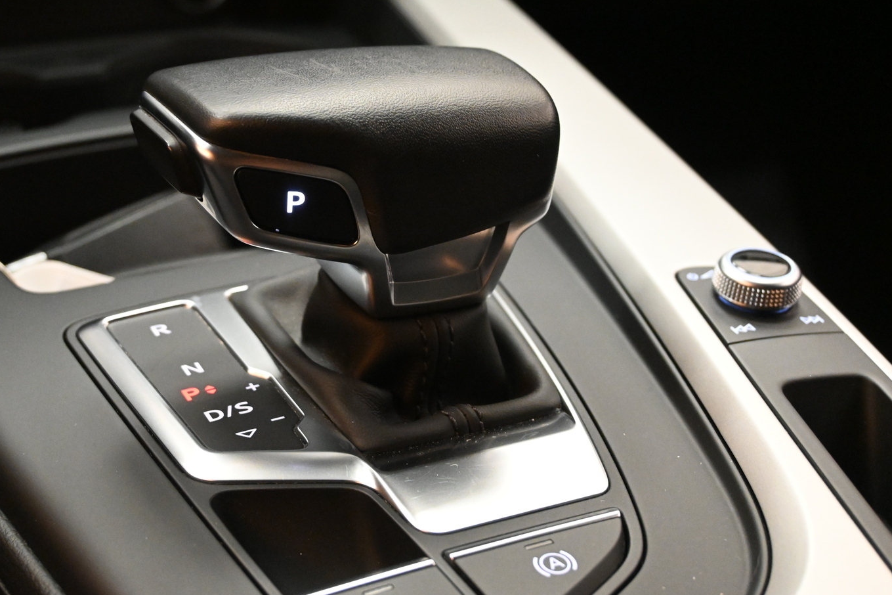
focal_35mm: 63
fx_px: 1551
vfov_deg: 21.7
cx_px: 383
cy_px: 275
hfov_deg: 32.0
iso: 5600
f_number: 5.3
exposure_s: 1/60
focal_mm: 35
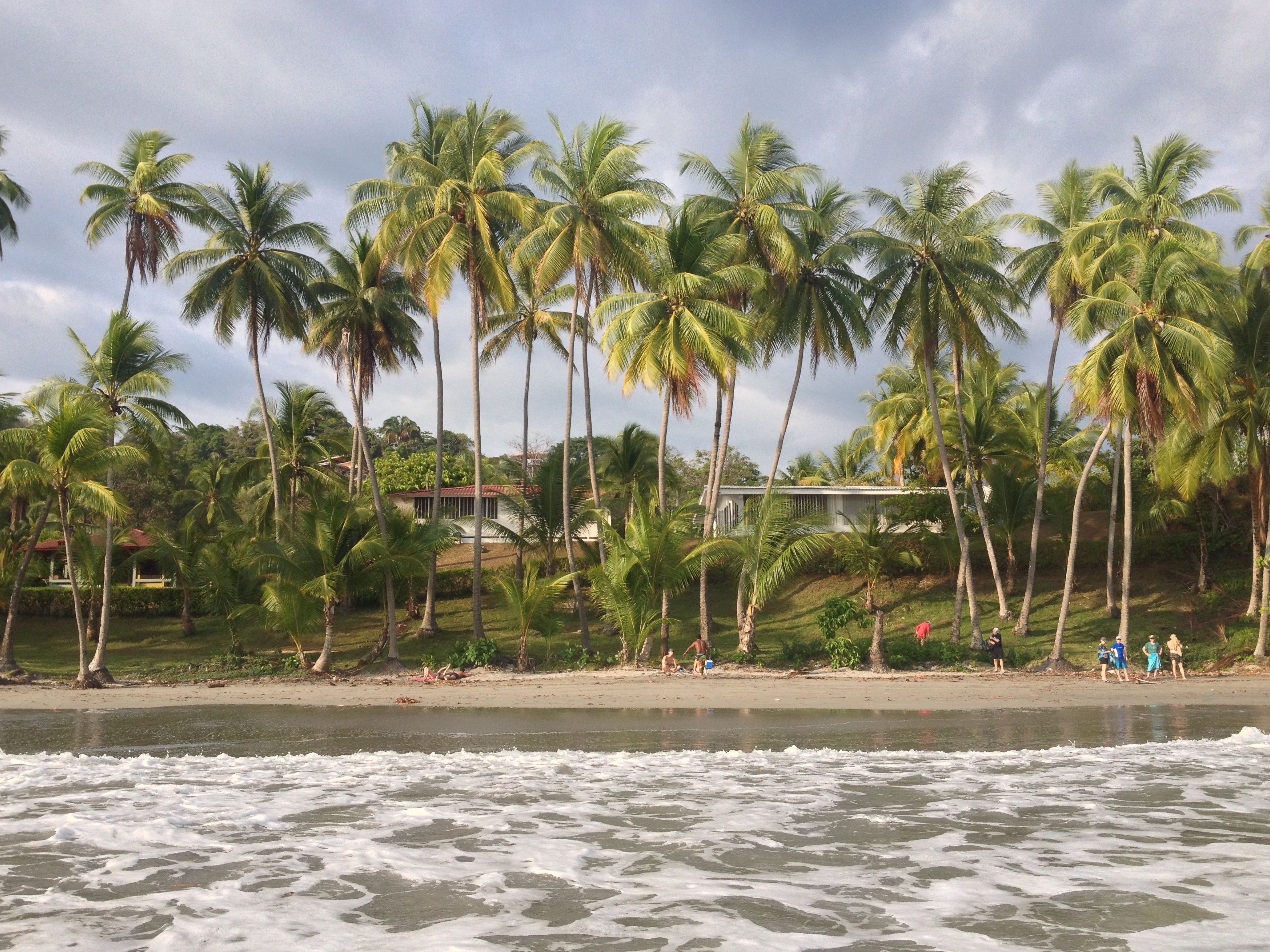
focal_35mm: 36
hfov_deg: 51.3
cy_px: 479
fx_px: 1321
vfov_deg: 39.7
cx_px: 622
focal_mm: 4.28
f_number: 2.4
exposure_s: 1/951
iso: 50
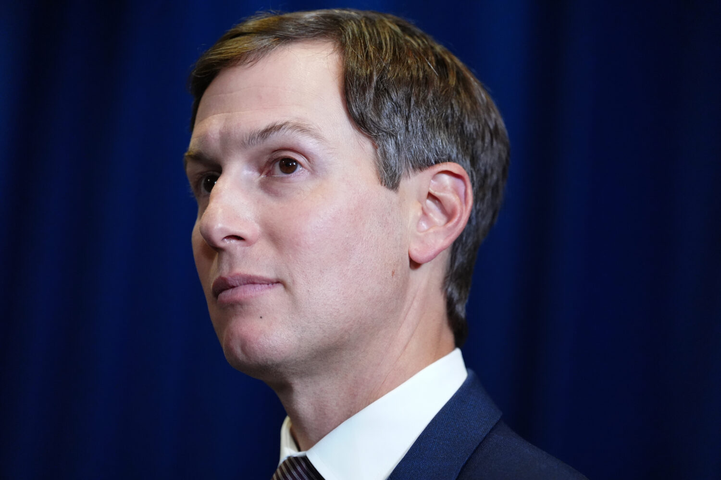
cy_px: 240
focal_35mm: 200
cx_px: 360
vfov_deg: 6.9
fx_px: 4005
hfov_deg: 10.3
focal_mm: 200
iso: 5000
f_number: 2.8
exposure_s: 1/500
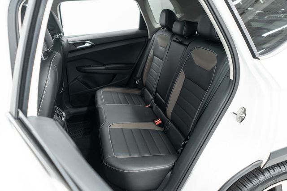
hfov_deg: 65.5
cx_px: 144
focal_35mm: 28
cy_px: 96
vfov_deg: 46.4
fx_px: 223
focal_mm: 28
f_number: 3.2
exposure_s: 1/40
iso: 800
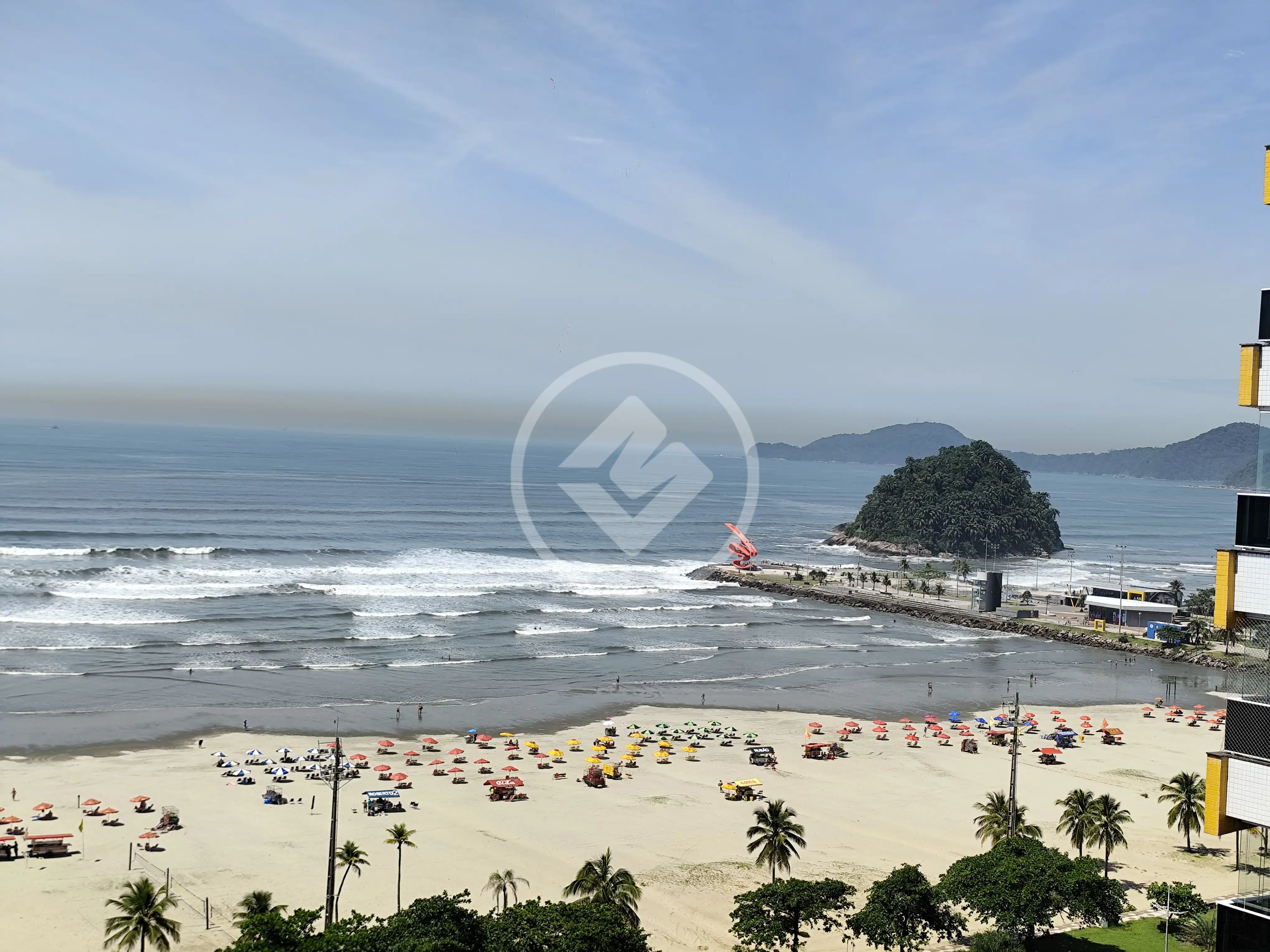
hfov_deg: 41.2
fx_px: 1688
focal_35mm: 46
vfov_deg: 31.5
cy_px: 476
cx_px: 635
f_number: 1.65
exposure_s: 1/1263
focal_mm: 6.19
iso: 50
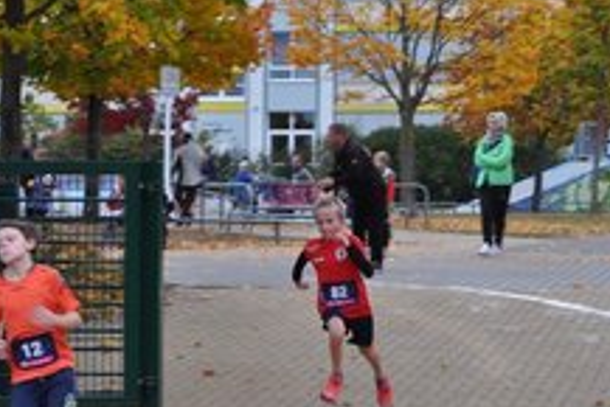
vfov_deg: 9.0
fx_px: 2576
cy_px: 359
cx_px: 191
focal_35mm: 152
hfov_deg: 13.5
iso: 200
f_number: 9
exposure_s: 1/80
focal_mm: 55
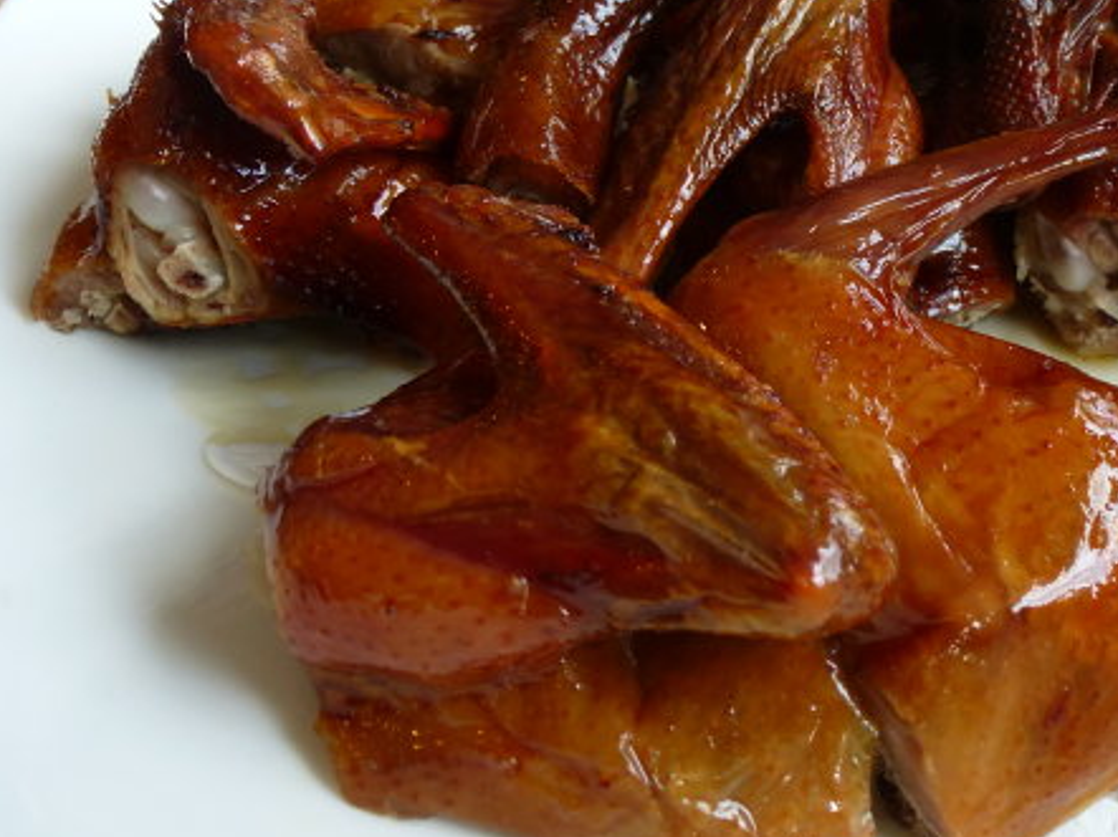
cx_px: 784
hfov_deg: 46.8
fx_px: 1259
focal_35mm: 39
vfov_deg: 36.5
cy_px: 292
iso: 125
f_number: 3.3
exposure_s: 1/60
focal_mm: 4.3
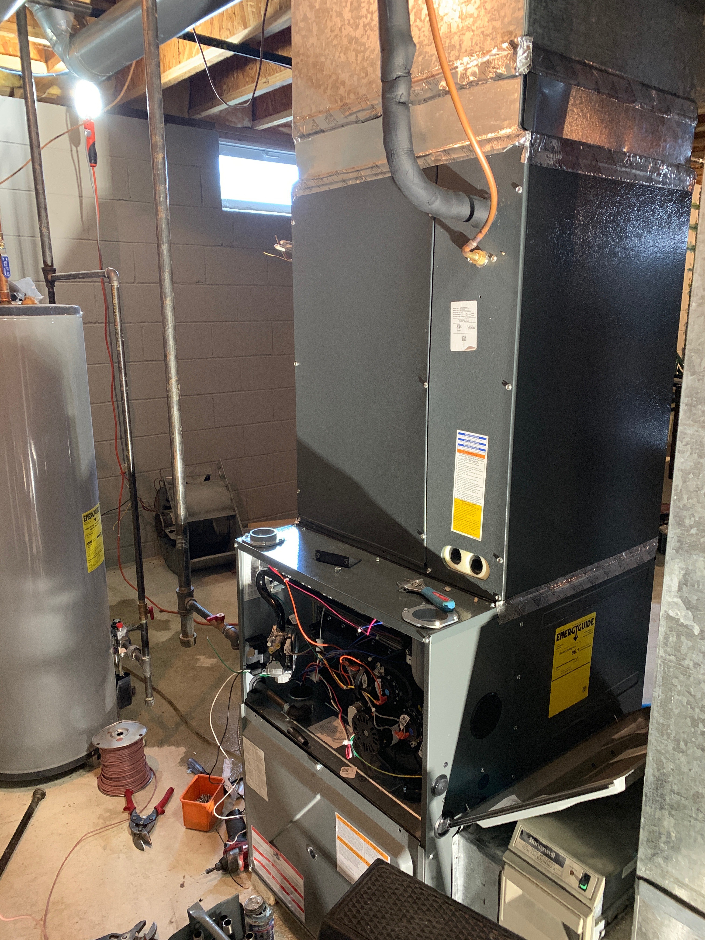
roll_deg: -0.1
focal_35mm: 26
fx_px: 706
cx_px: 352
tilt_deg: -11.3
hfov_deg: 53.1
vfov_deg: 67.3
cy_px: 470
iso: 400
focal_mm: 4.25
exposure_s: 1/30
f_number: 1.8
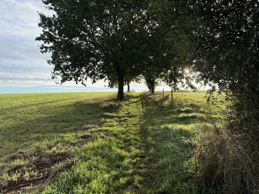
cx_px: 130
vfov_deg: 56.8
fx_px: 180
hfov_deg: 71.6
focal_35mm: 24
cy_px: 97
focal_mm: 6.76
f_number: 1.78
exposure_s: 1/1812
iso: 100
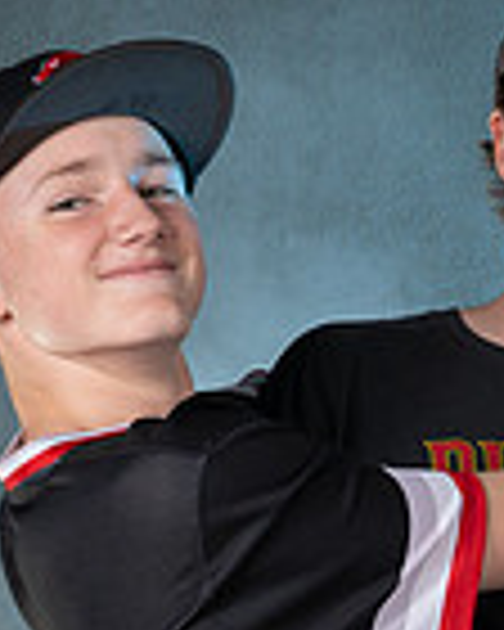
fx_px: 12754
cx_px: 1380
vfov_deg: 2.8
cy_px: 729
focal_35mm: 684
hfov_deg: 2.2
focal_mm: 135
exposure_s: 1/200
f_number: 6.3
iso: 64
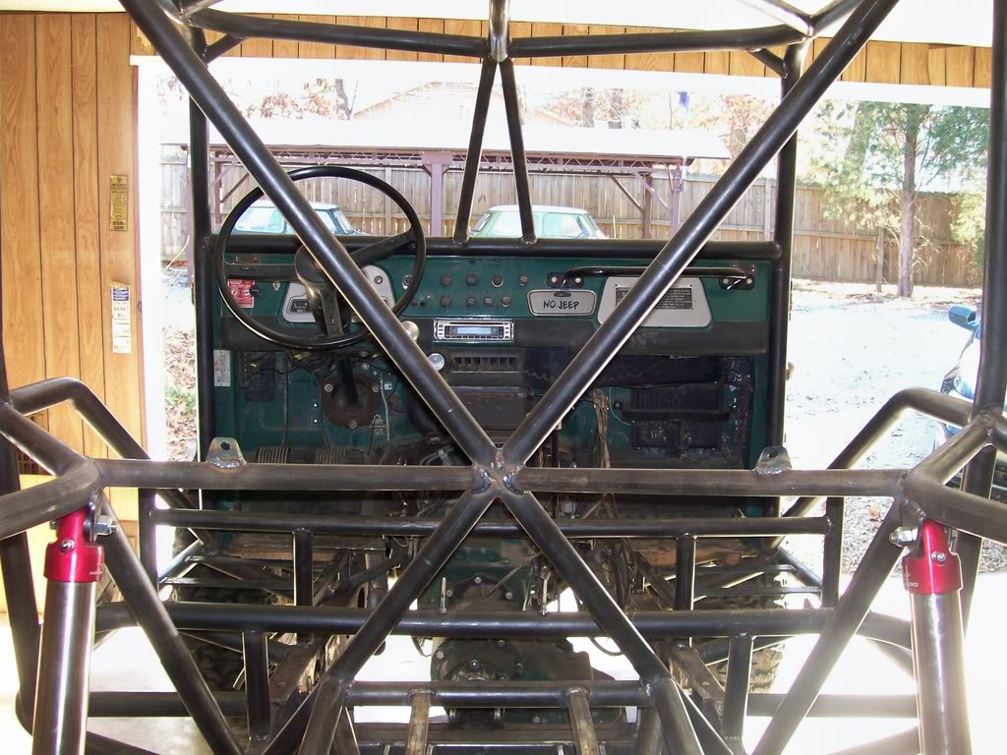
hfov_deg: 51.4
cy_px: 378
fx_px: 1047
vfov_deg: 39.7
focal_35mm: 36
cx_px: 504
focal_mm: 6
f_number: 2.7
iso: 140
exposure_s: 1/64
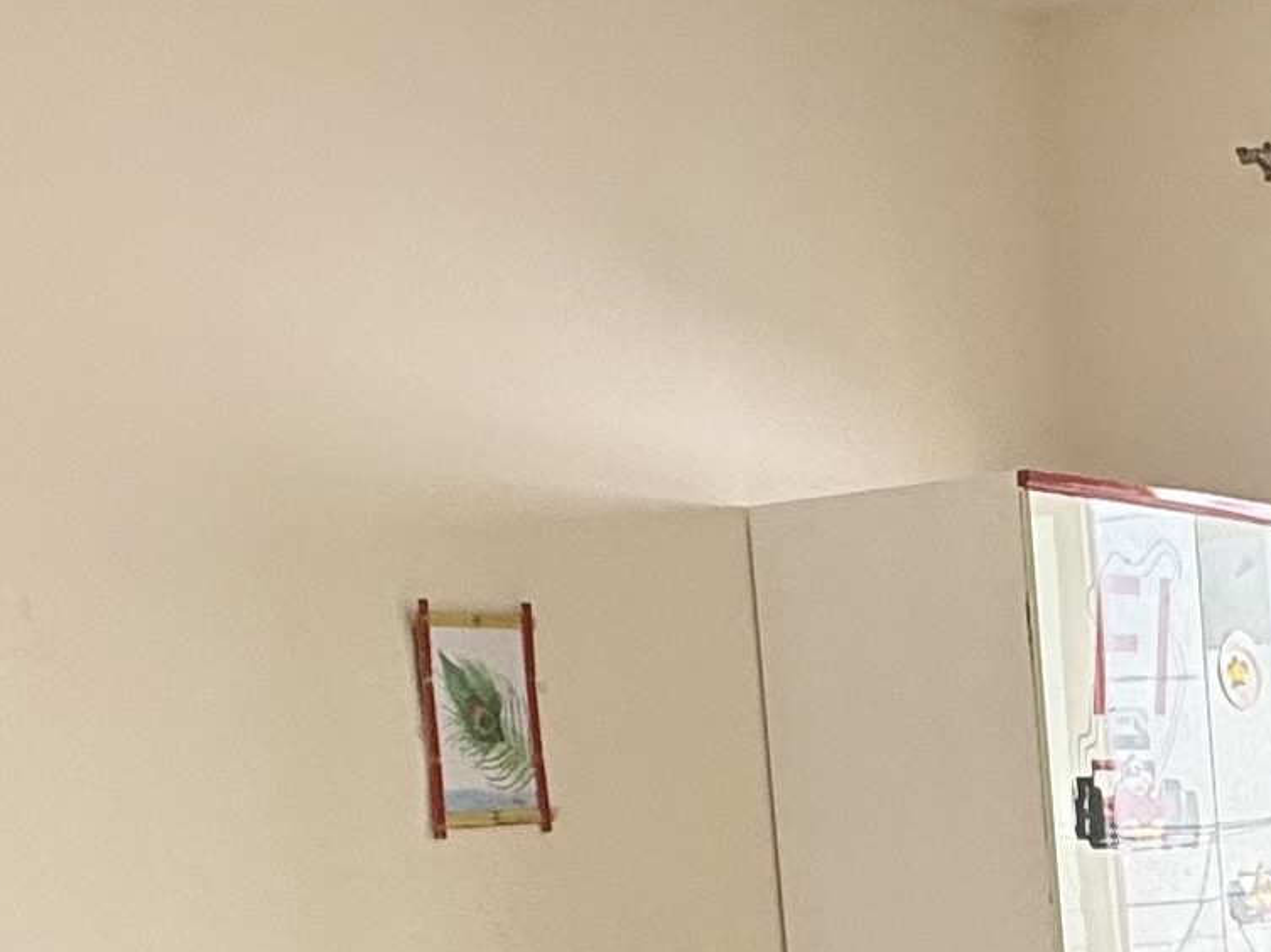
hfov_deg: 23.0
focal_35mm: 75
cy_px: 1106
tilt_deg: -6.0
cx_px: 1674
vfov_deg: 18.7
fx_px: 2752
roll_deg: +2.6
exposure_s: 1/99
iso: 80
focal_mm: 2.22
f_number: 2.2
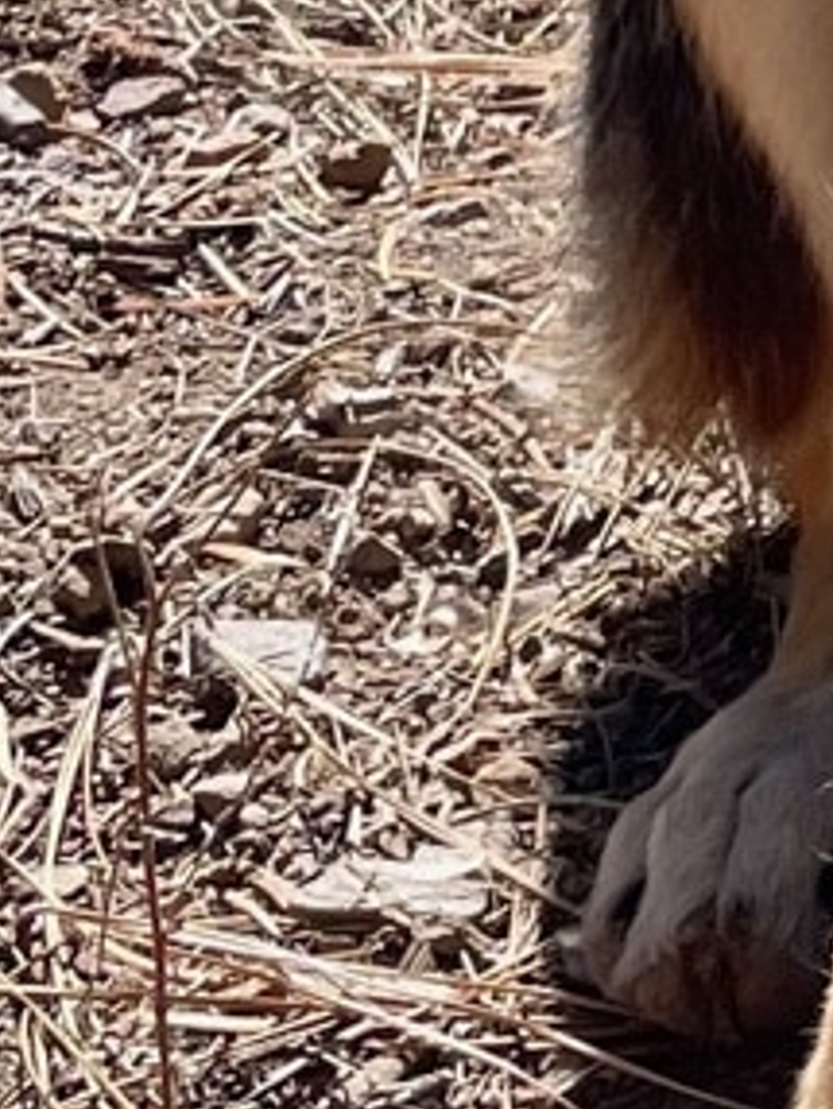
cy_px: -636
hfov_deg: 7.5
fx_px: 5863
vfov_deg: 10.4
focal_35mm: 183
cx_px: 2096
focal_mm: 4.2
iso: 32
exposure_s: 1/1401
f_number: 1.6
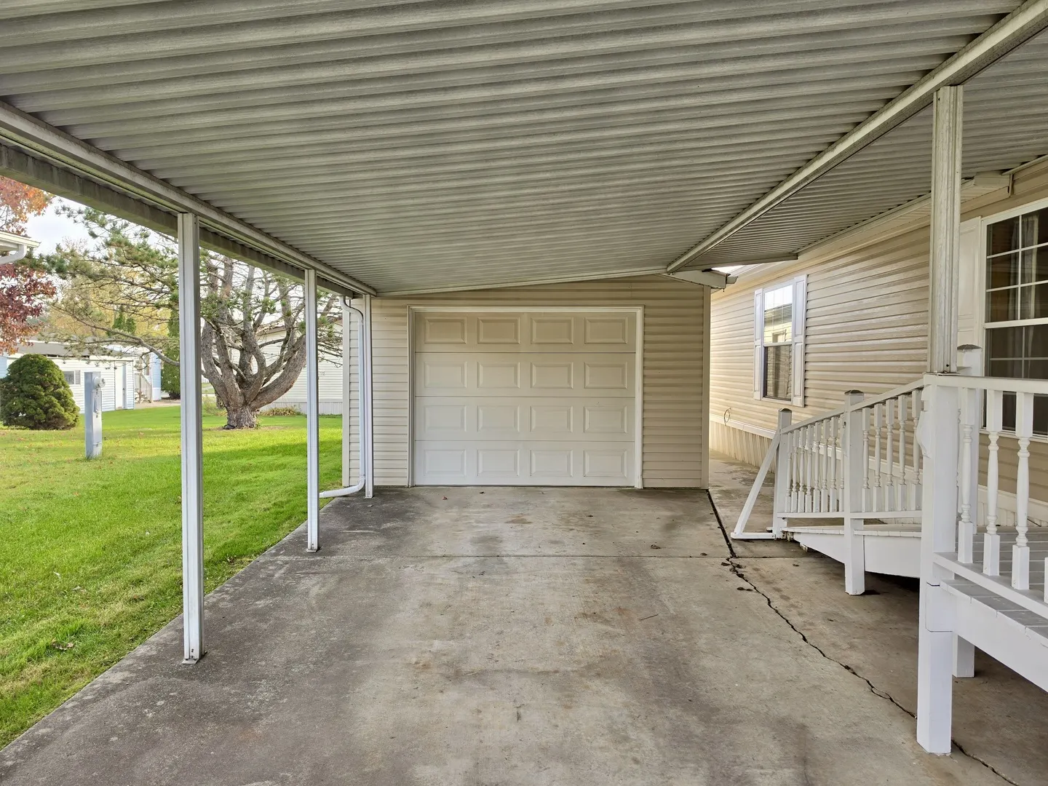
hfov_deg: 73.9
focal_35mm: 23
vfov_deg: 58.9
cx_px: 524
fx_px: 696
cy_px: 393
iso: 16
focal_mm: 6.5
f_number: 1.4
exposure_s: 1/180
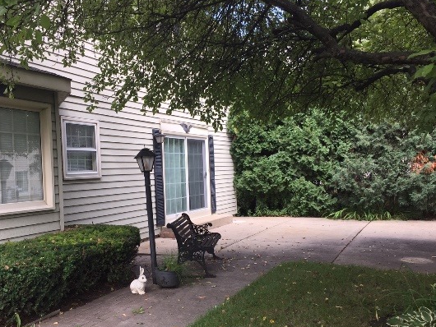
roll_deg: +1.2
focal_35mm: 35
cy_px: 188
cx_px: 177
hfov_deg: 52.3
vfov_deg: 40.6
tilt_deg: -1.4
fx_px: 441
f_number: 2.2
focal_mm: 4.15
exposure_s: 1/391
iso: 32
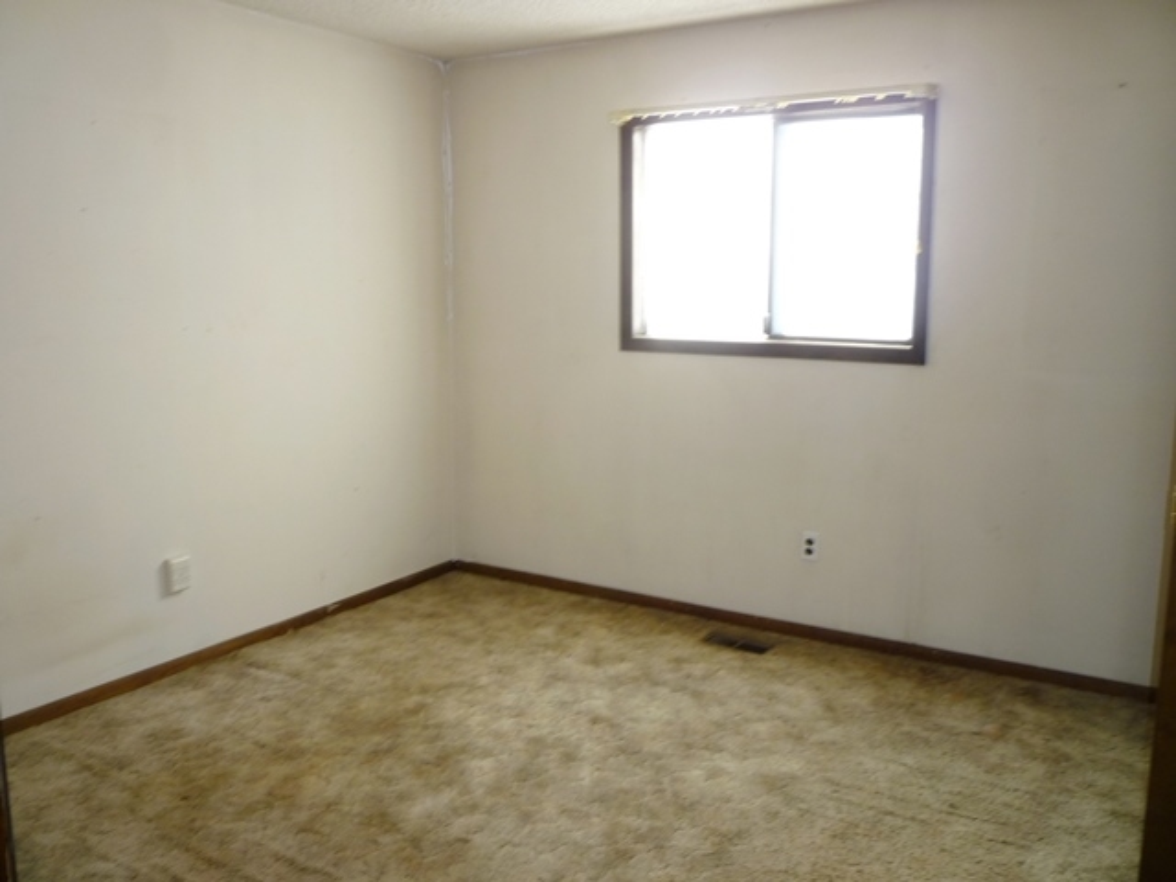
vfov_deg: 48.2
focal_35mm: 29
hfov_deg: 61.7
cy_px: 441
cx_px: 588
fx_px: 985
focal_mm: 5.2
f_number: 3.3
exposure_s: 1/30
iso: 100
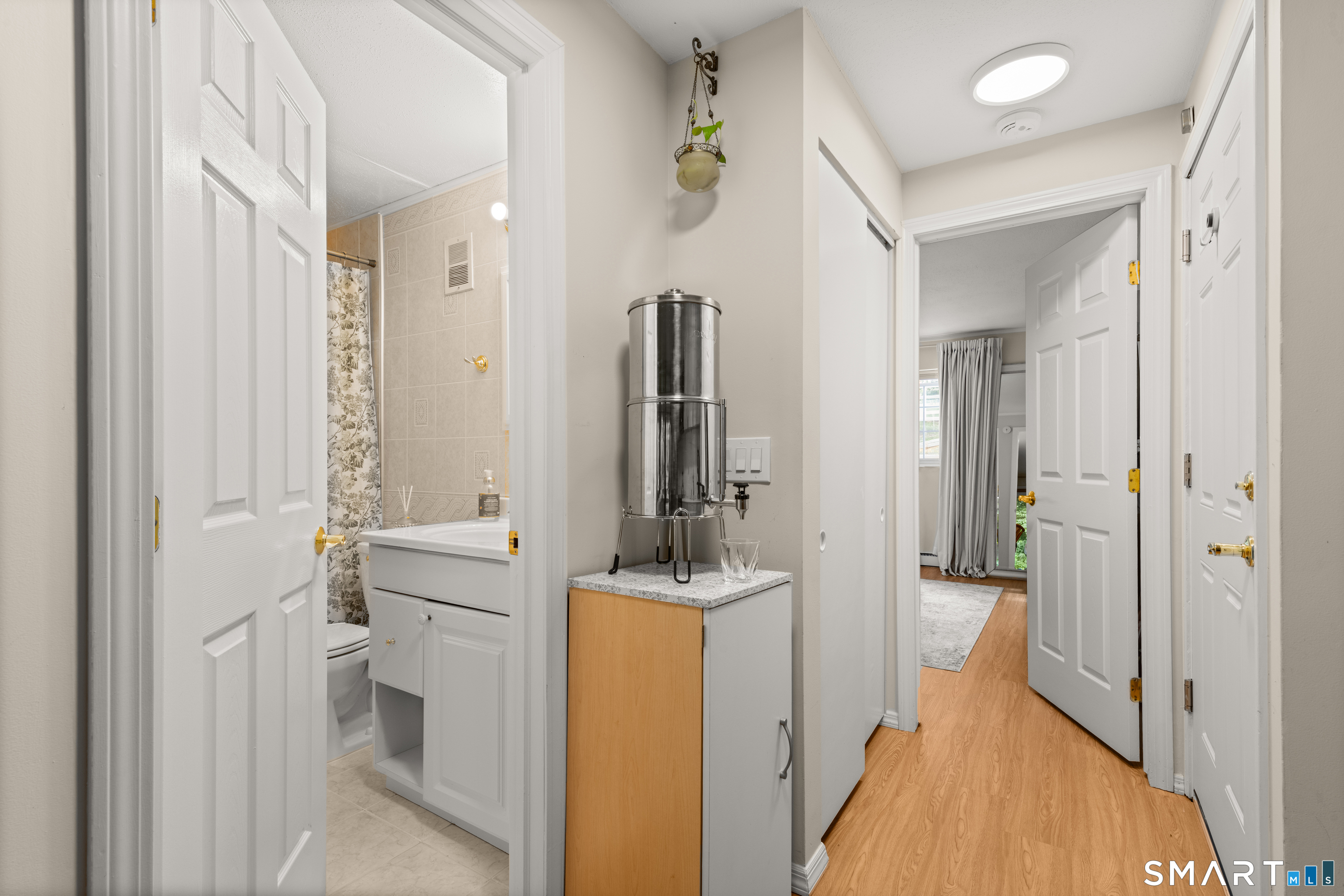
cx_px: 672
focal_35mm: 16
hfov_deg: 96.7
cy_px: 448
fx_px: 597
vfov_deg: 73.7
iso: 250
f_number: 11
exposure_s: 1
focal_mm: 16
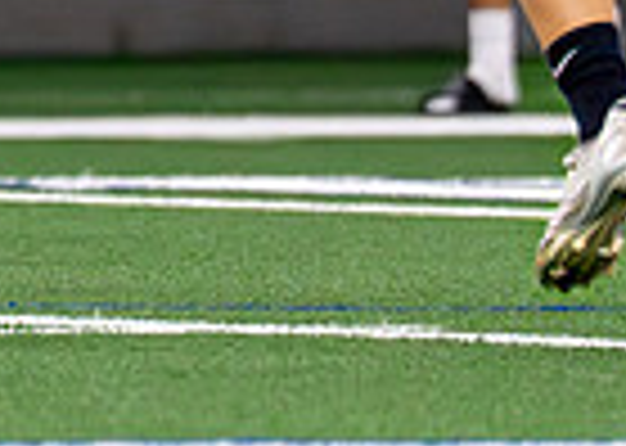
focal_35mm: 1706
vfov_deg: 0.8
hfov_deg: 1.2
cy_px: -252
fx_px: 30301
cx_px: -134
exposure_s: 1/2000
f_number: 2.8
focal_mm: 197
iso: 4000
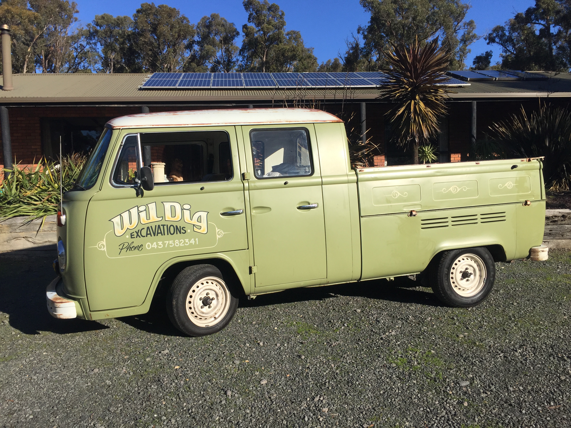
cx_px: 286
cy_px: 214
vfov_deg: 48.2
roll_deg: +1.1
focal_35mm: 29
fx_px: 478
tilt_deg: -4.5
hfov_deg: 61.7
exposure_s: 1/2475
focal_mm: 4.15
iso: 32
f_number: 2.2
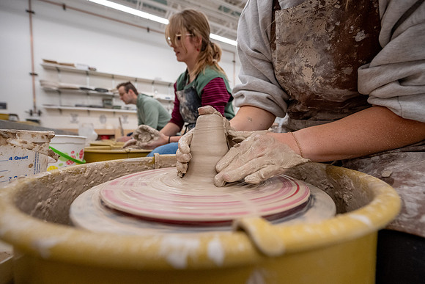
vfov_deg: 75.8
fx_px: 182
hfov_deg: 98.8
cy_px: 148
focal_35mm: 15
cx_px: 218
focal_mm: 14
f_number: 4
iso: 1600
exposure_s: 1/400
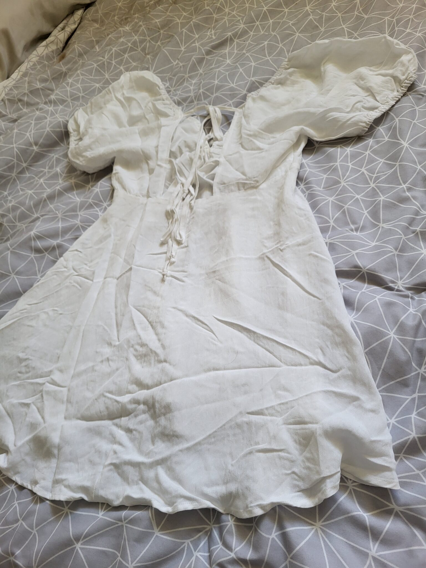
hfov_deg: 53.1
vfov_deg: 67.3
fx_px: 427
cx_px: 213
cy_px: 284
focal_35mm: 26
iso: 160
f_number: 1.8
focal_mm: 5.4
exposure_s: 1/120
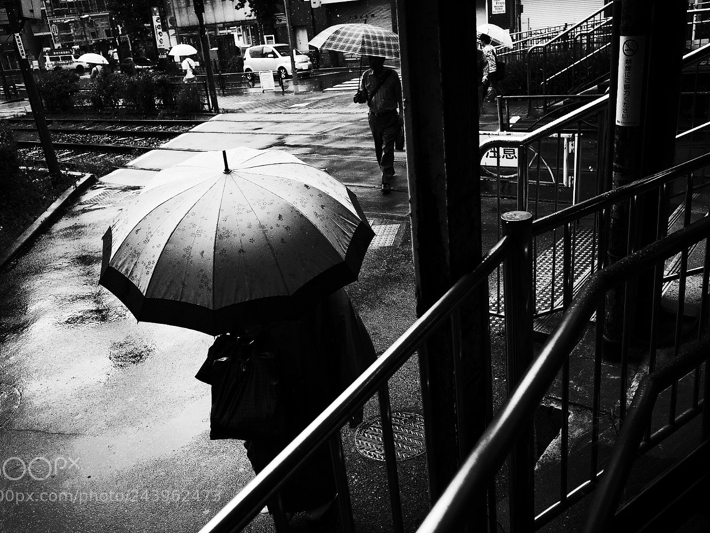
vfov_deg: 45.5
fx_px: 636
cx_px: 363
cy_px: 265
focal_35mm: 31
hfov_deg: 58.3
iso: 1600
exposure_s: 1/1600
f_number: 4.5
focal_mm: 18.3
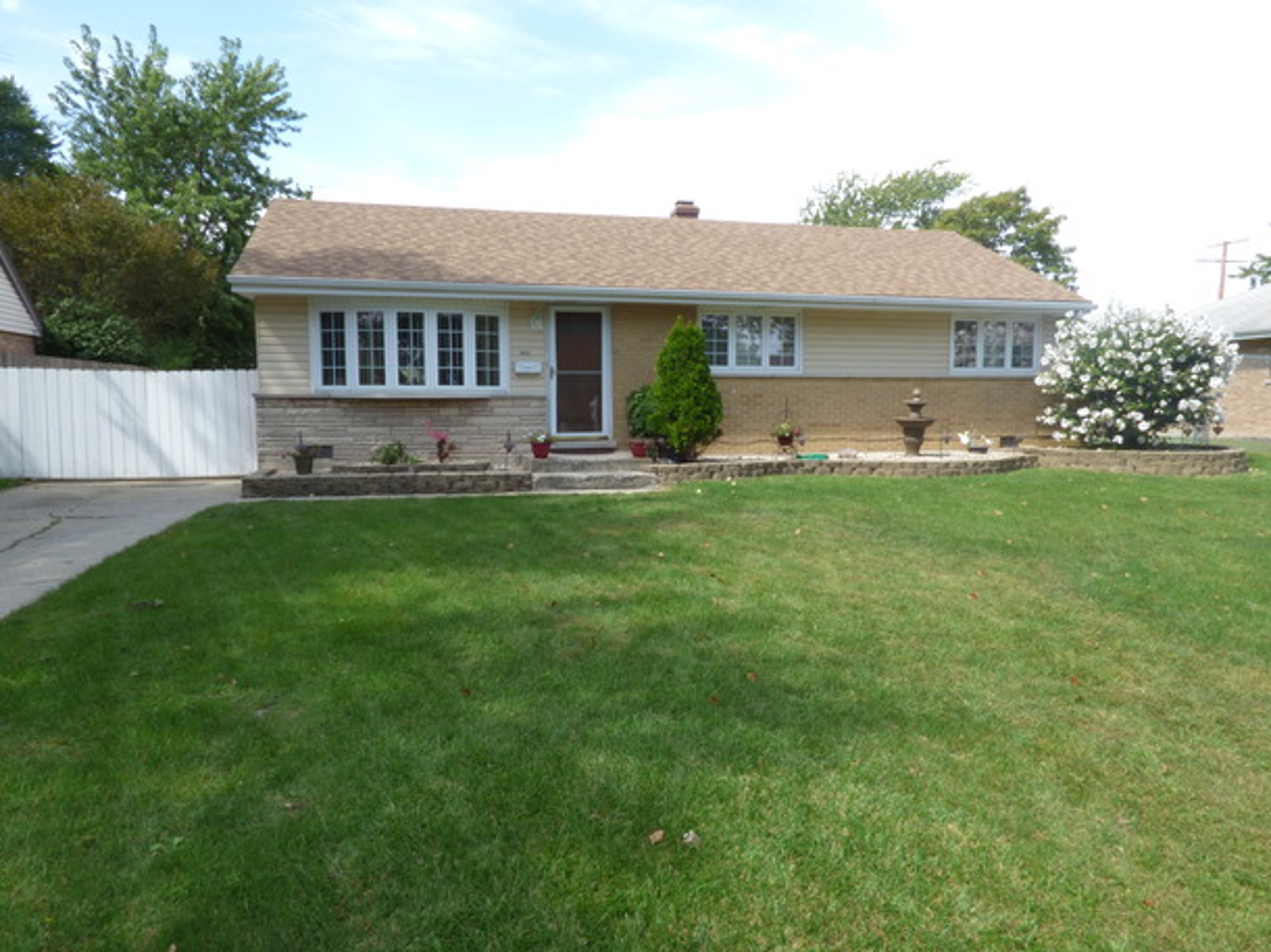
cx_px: 627
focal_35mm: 21
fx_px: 771
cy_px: 485
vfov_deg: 63.4
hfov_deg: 79.0
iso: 100
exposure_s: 1/80
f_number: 8
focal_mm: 3.58
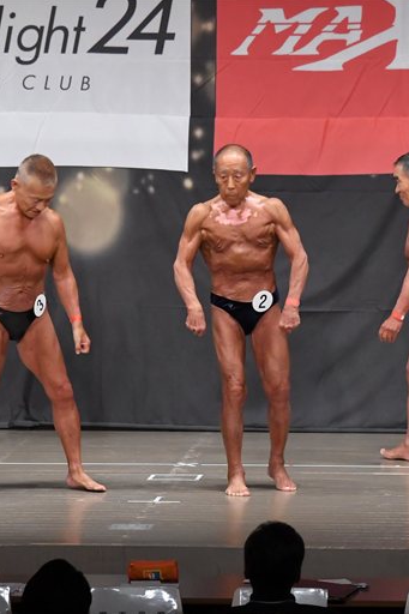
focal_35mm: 227
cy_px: 307
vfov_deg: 9.1
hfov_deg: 6.0
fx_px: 3871
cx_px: 193
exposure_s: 1/400
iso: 5000
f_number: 5.6
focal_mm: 100
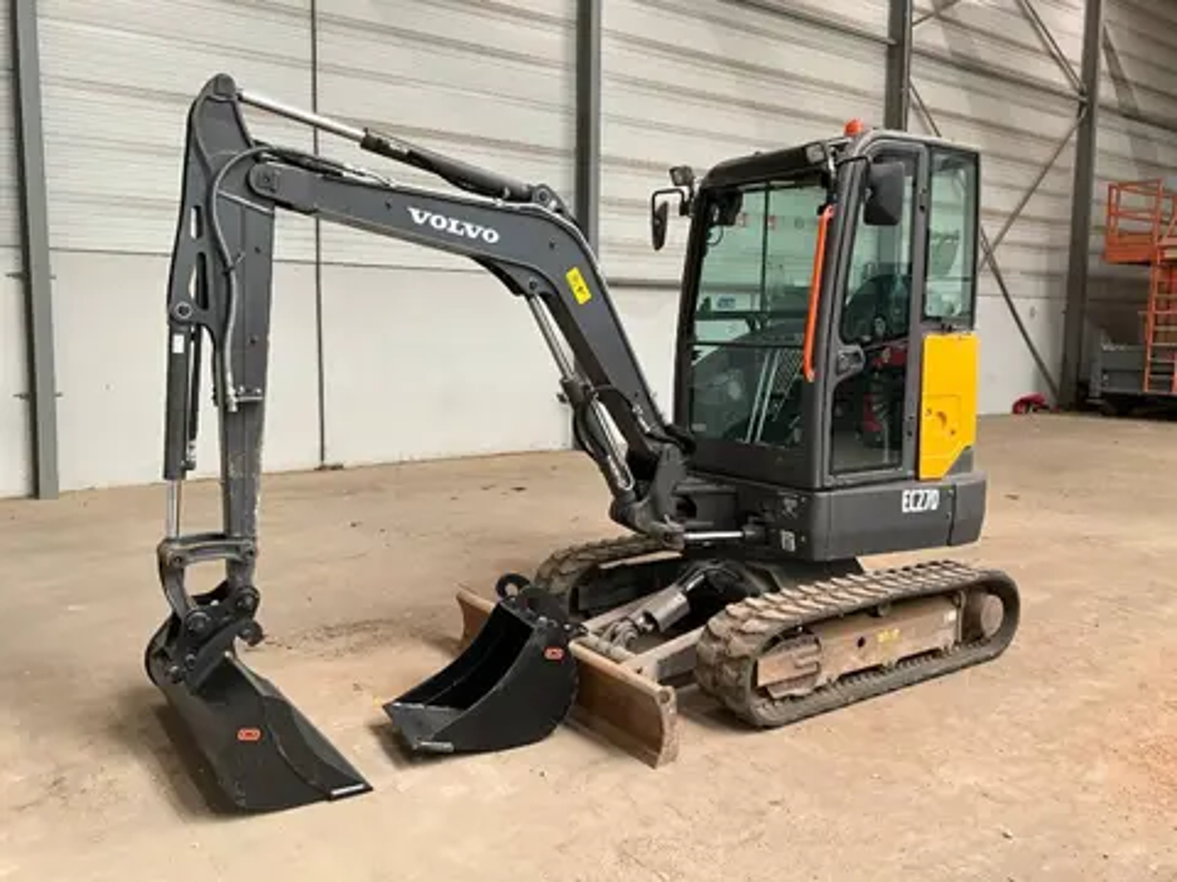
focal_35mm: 29
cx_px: 588
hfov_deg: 61.7
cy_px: 441
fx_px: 986
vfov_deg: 48.2
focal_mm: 3
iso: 80
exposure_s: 1/60
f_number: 1.8
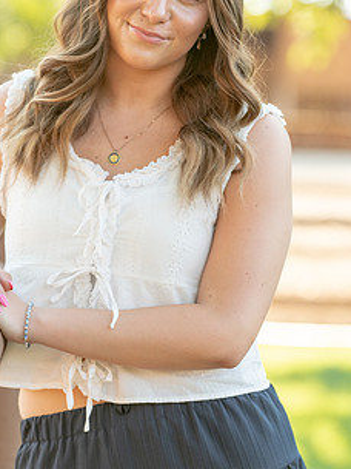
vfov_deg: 10.7
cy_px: 174
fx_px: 2501
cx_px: 130
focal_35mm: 185
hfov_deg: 8.0
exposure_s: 1/500
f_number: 3.2
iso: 500
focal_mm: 130
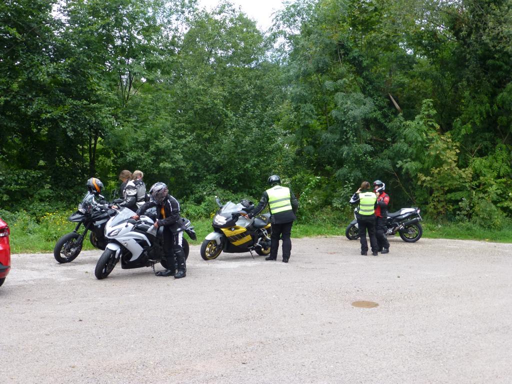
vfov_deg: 35.1
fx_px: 606
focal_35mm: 41
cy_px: 192
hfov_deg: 45.8
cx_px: 256
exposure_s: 1/160
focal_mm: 7.4
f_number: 3.9
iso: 100
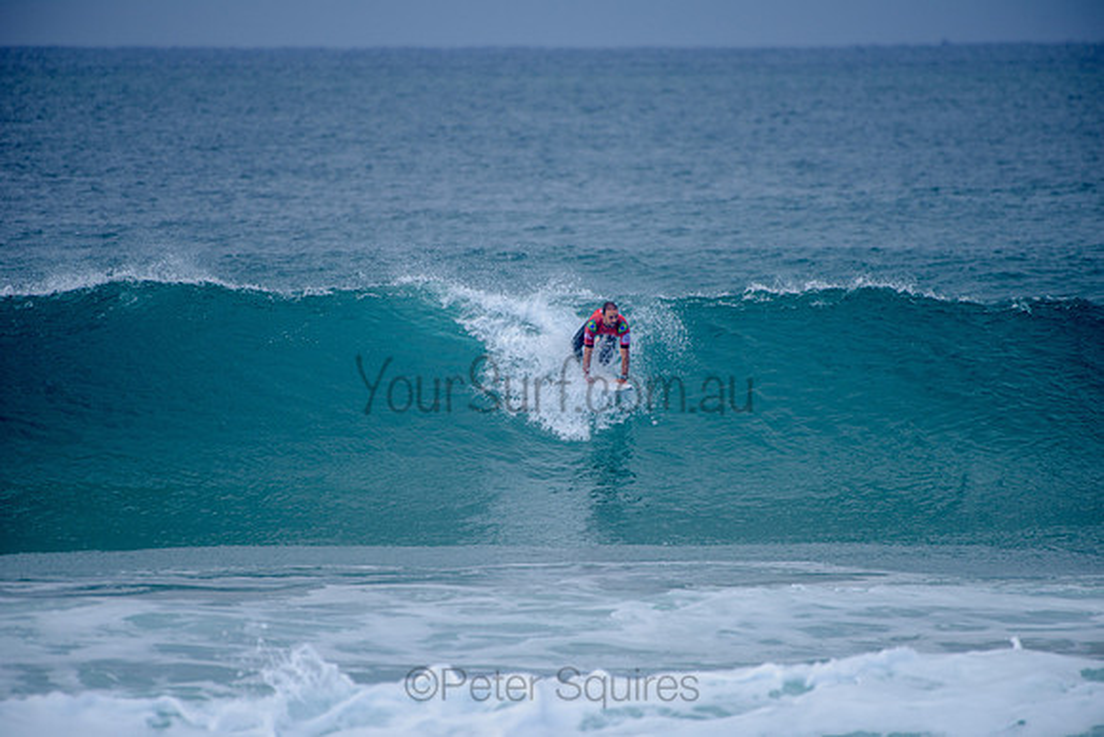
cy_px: 368
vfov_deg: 2.7
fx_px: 15604
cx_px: 552
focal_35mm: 509
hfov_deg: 4.1
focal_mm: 500
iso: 125
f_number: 5.6
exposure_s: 1/800
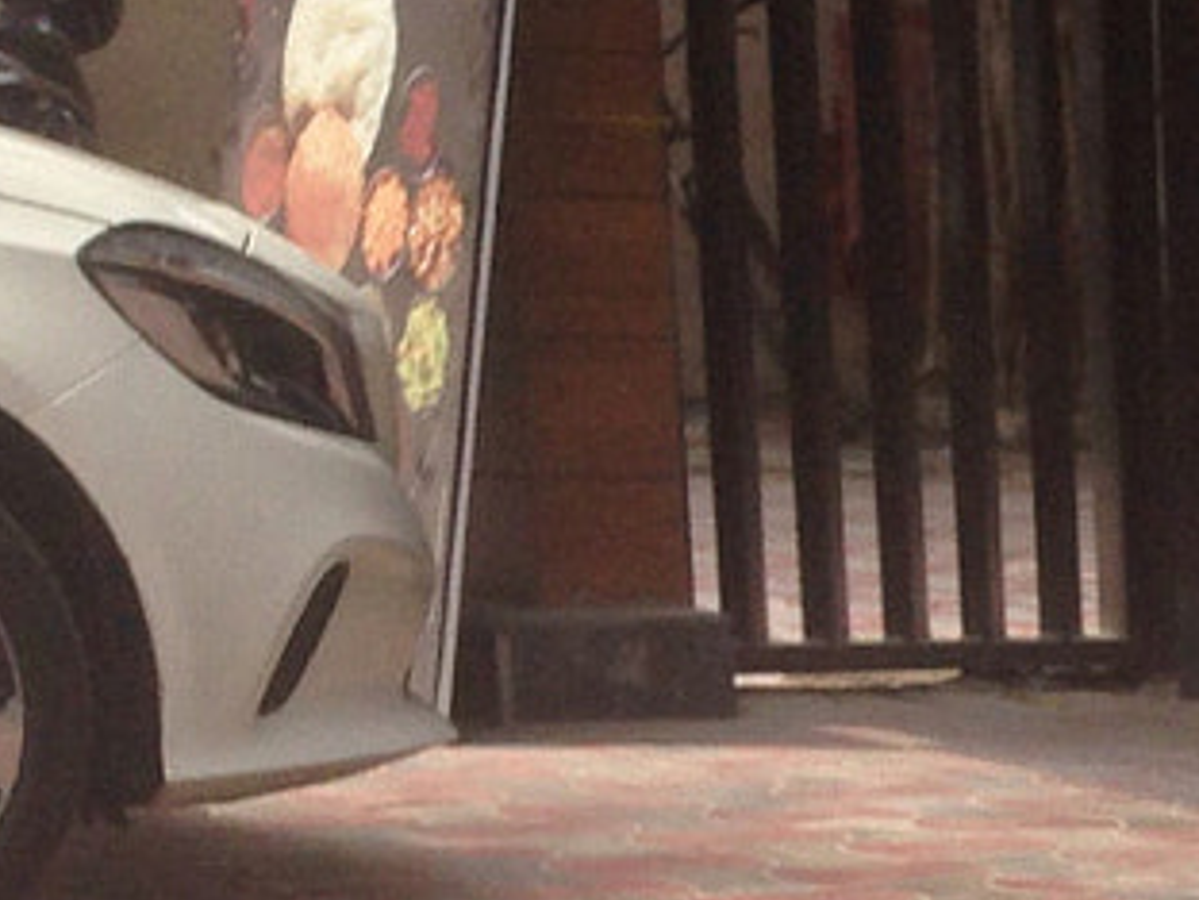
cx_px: 2963
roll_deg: -2.0
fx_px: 5854
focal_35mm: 169
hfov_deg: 10.1
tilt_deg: -16.7
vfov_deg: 8.4
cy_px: 1773
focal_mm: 4.12
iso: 50
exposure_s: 1/270
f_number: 2.4
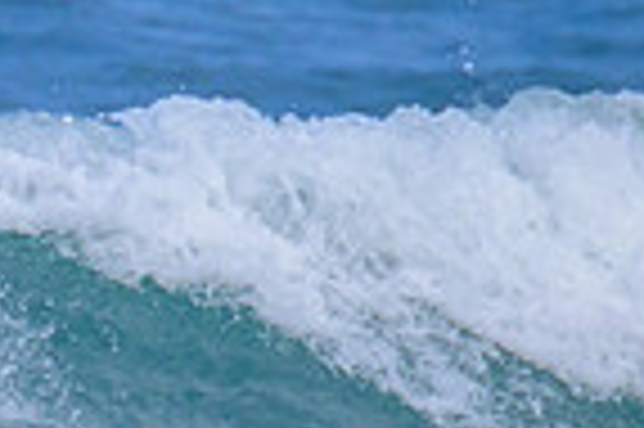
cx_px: -156
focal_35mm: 4422
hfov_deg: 0.5
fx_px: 79013
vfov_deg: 0.3
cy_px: 229
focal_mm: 800
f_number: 11
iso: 1000
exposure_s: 1/2000
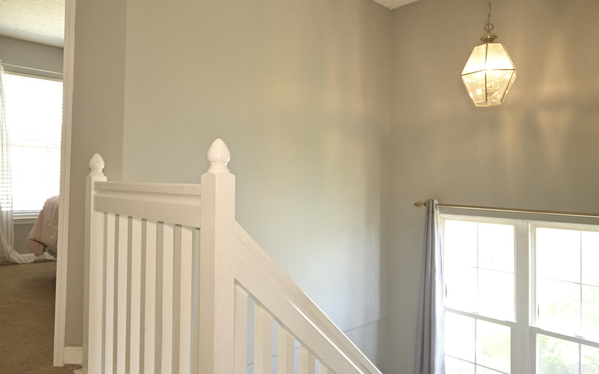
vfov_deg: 49.2
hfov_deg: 71.4
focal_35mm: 25
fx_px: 408
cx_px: 226
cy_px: 170
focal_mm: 10
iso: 220
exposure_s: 1/15
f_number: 5
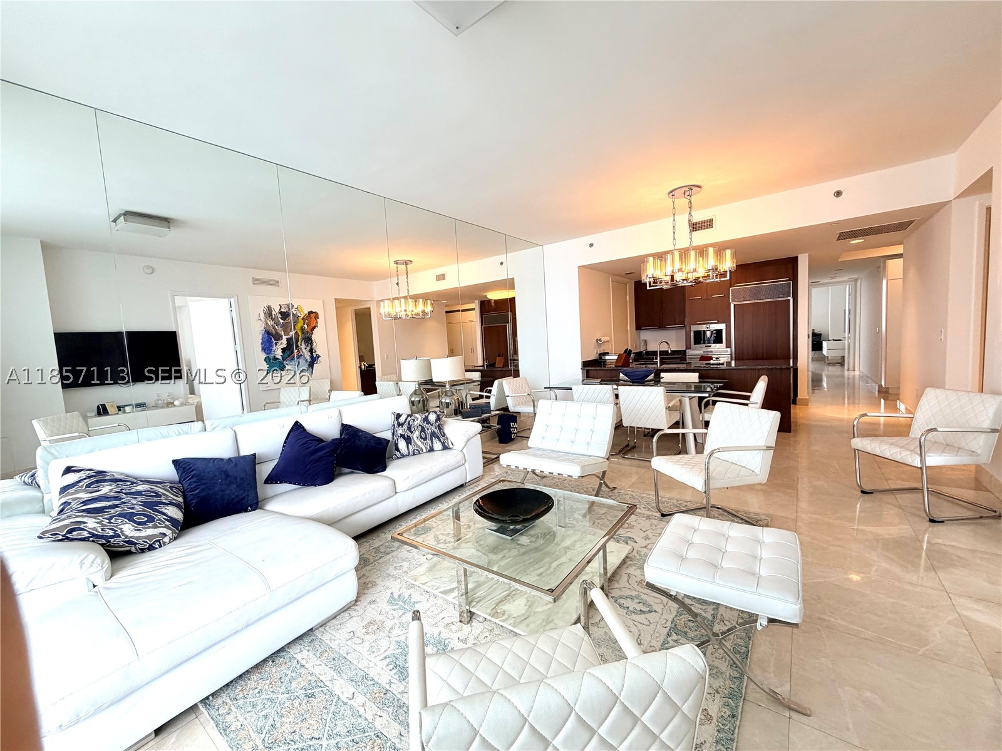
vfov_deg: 85.7
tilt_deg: -5.3
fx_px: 405
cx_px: 501
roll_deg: +3.8
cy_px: 376
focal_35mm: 14
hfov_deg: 102.1
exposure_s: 1/120
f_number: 2.2
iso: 100
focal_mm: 2.22
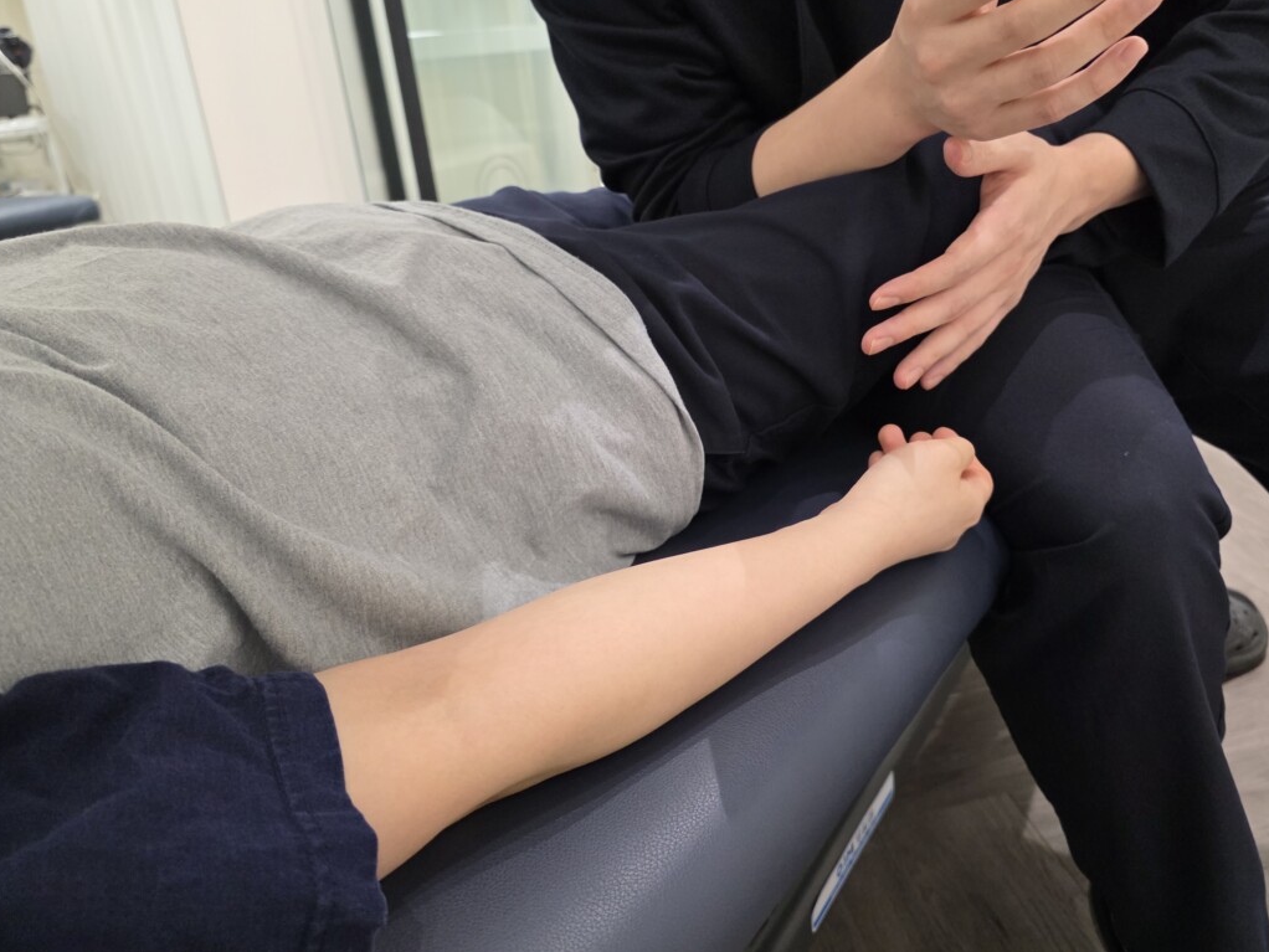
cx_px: 733
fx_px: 990
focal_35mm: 27
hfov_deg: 64.9
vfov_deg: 51.1
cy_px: 396
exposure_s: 1/120
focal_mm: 6.3
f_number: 1.7
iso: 400
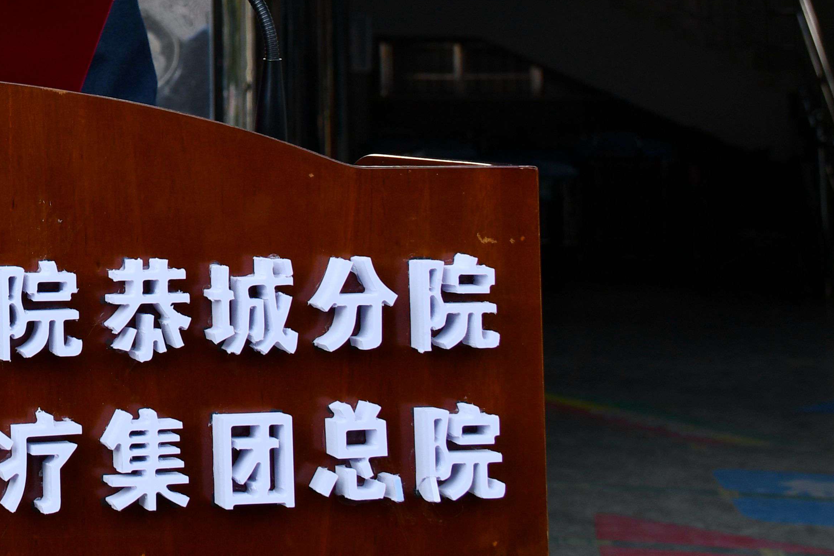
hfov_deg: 18.0
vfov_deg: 12.4
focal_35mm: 108
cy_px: -86
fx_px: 2502
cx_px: -162
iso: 200
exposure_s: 1/250
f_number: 7.1
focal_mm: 30
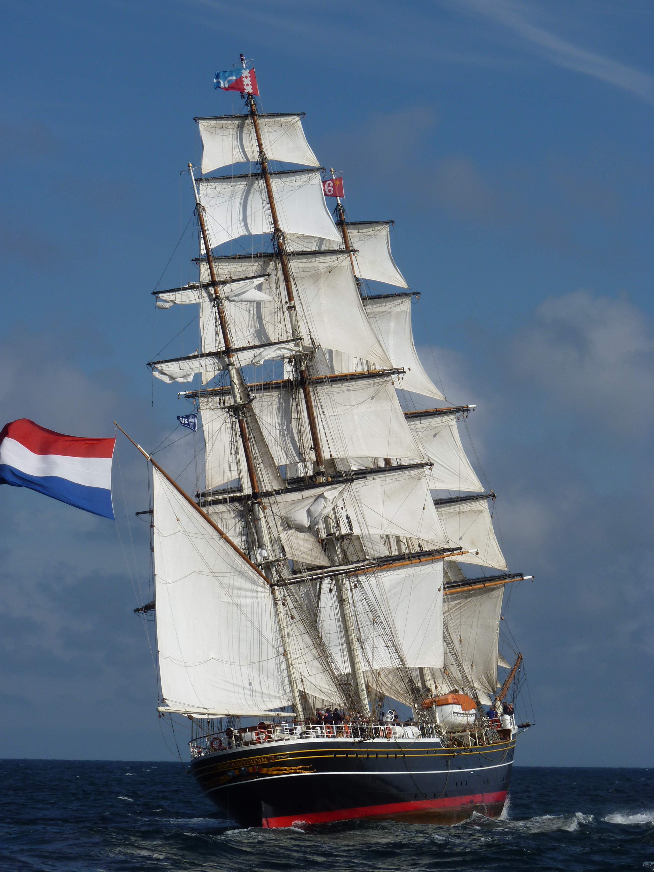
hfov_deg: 9.3
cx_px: 327
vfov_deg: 12.4
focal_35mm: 159
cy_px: 436
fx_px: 4005
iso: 80
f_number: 7.1
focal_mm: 28.3
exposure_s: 1/500
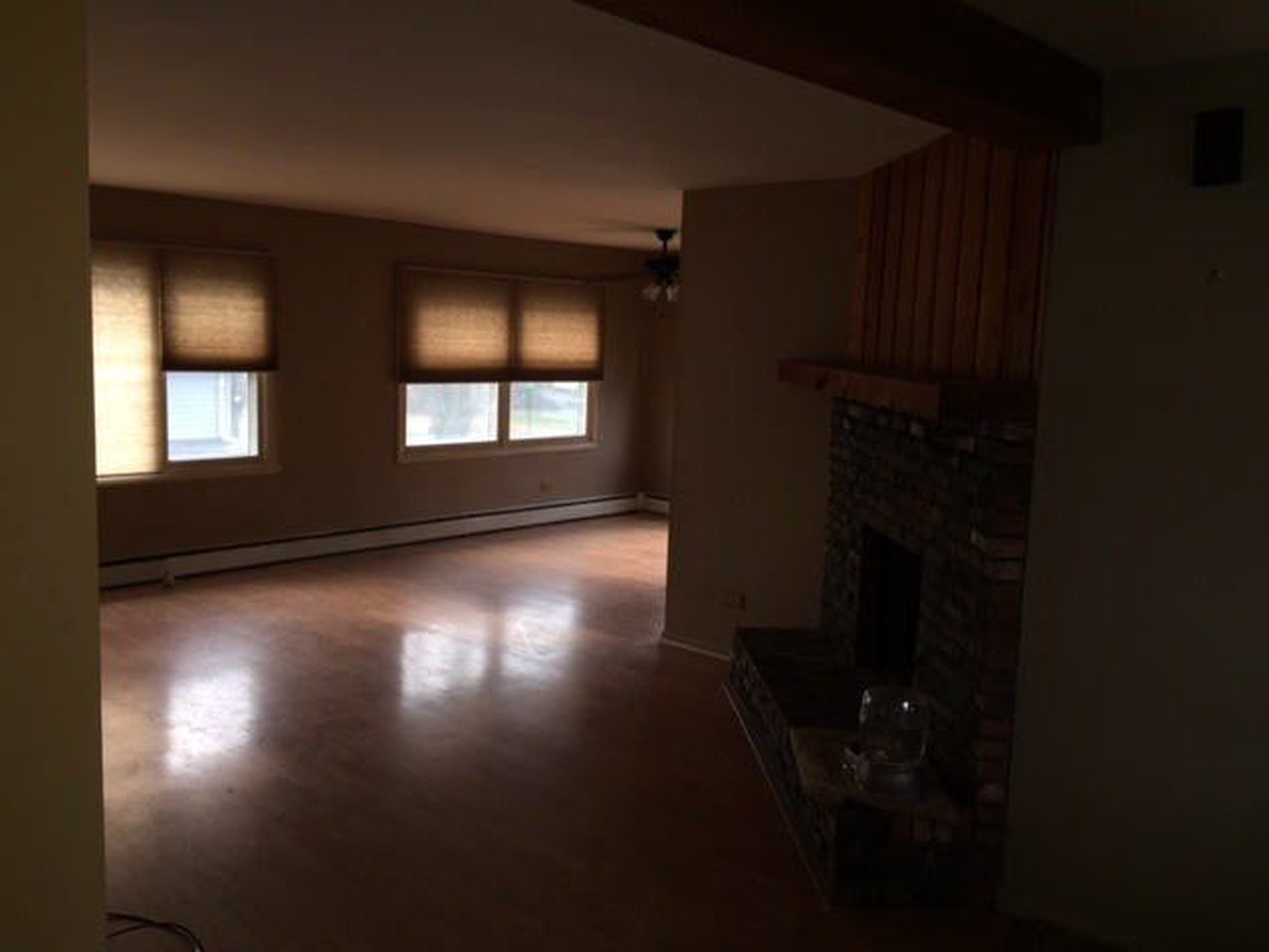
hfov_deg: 61.7
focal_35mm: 29
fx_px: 1063
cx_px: 634
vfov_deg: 48.2
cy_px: 476
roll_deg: -2.0
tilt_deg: -6.3
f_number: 2.2
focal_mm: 4.15
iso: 32
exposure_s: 1/35
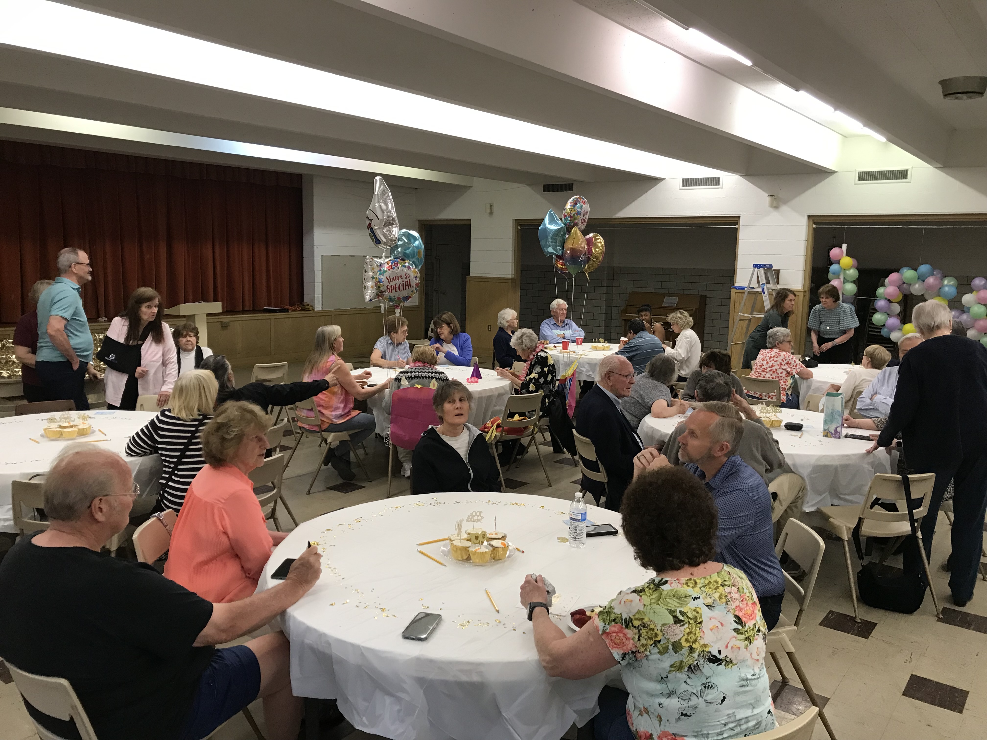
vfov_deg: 49.7
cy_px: 370
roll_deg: -2.0
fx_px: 798
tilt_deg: -6.8
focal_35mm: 28
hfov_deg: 63.4
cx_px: 494
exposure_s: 1/30
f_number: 1.8
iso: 40
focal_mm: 3.99
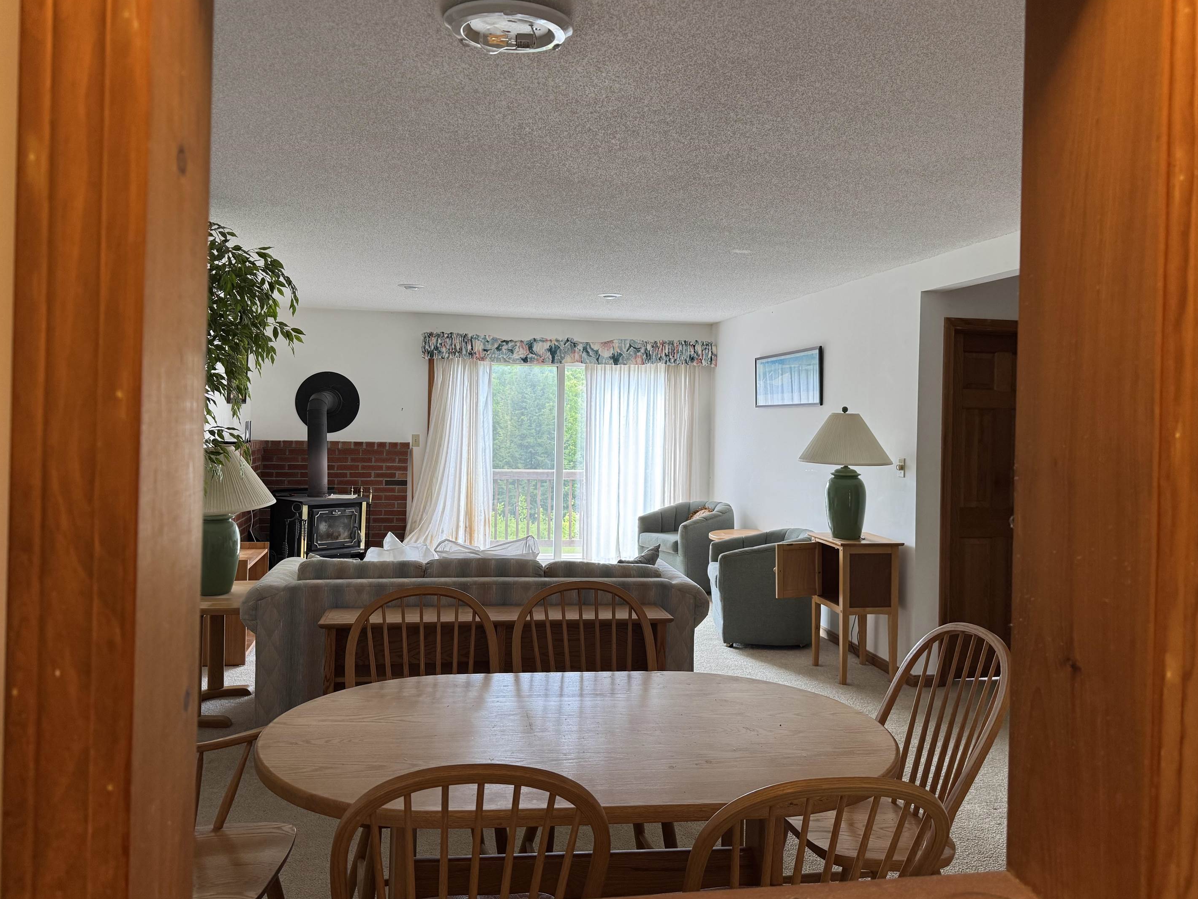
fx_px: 900
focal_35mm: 26
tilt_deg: +0.3
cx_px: 577
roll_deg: -1.5
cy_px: 421
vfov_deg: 53.0
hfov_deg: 67.3
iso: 160
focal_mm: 6.76
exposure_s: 1/120
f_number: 1.78
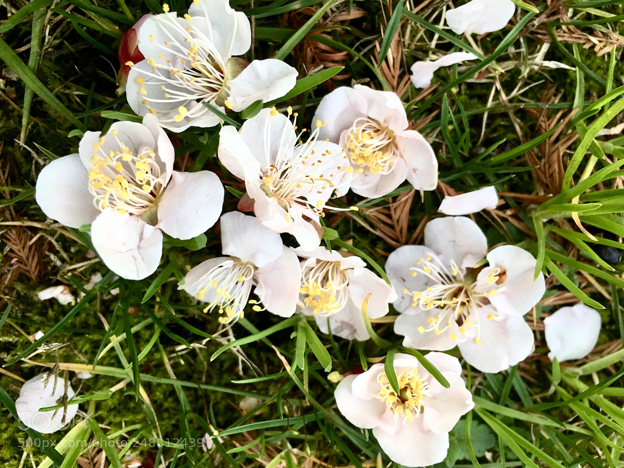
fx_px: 541
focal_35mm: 30
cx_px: 315
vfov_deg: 46.8
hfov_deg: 60.0
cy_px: 232
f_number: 2.2
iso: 50
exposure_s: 1/33
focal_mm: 4.15
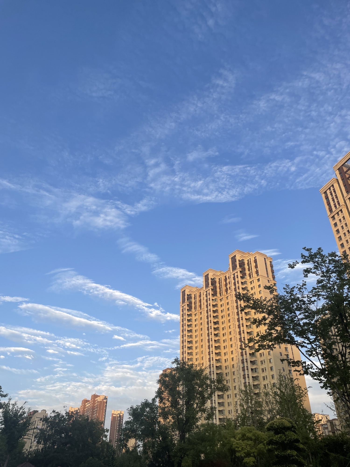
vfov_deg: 67.3
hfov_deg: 53.1
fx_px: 351
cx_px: 175
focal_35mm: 26
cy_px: 234
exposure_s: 1/698
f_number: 1.6
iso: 32
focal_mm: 4.2
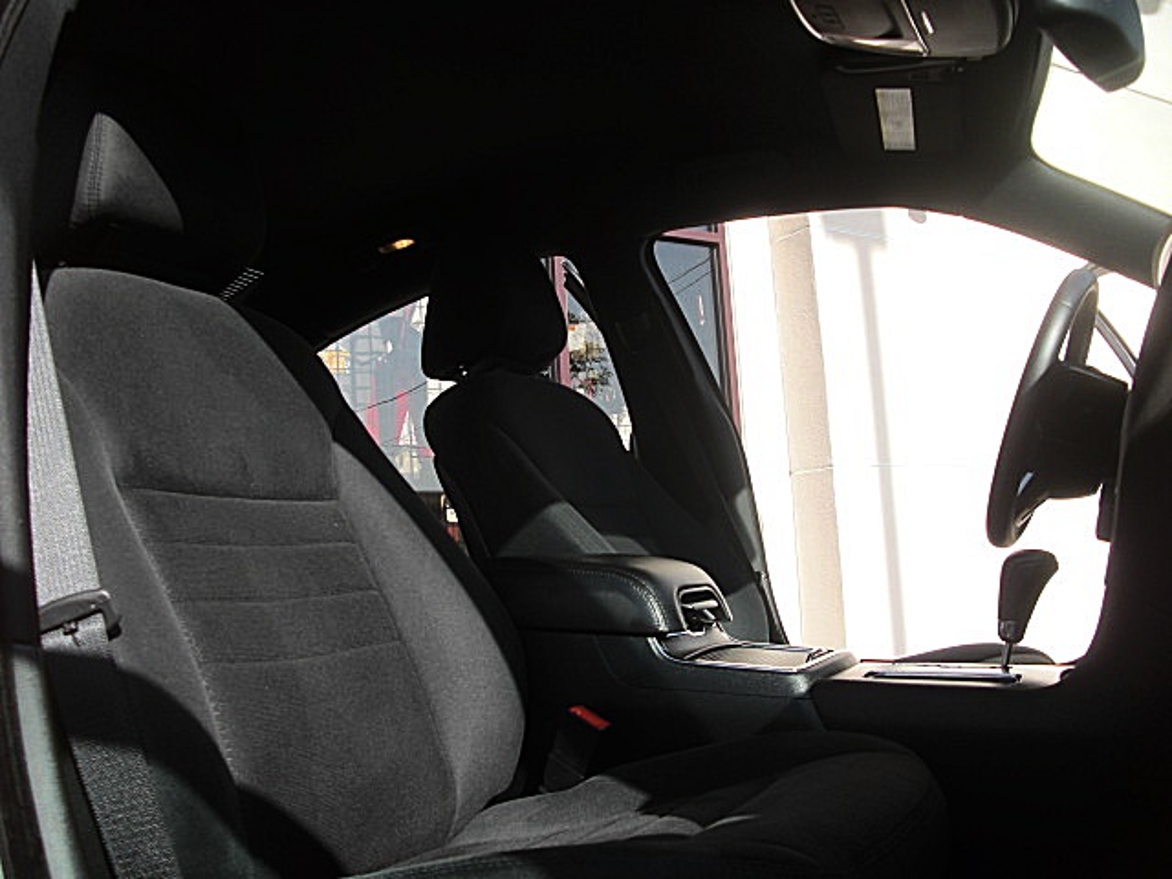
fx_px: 1219
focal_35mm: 36
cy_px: 440
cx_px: 586
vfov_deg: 39.7
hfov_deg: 51.4
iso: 50
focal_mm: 6.3
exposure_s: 1/400
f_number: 2.8
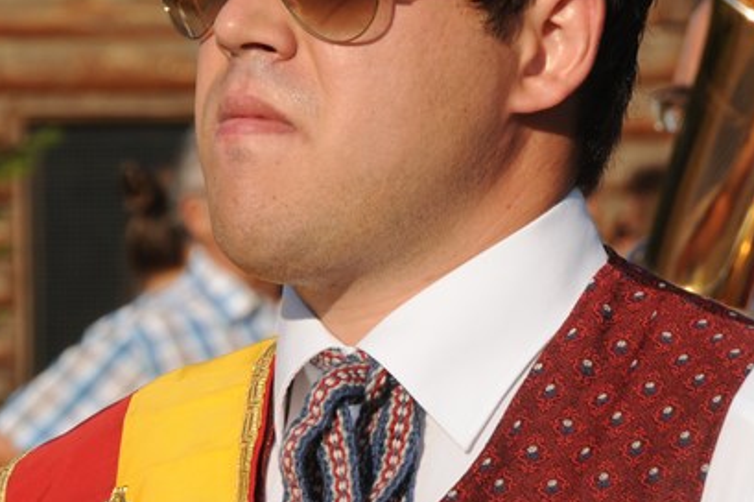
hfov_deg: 3.8
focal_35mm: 544
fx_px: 11390
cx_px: 391
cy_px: 170
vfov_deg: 2.5
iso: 200
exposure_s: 1/320
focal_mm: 145
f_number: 11
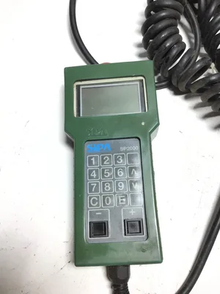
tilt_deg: -70.7
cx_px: 110
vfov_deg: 58.4
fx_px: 263
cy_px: 147
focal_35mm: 31
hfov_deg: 45.4
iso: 50
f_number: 2.4
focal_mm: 3.3
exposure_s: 1/120
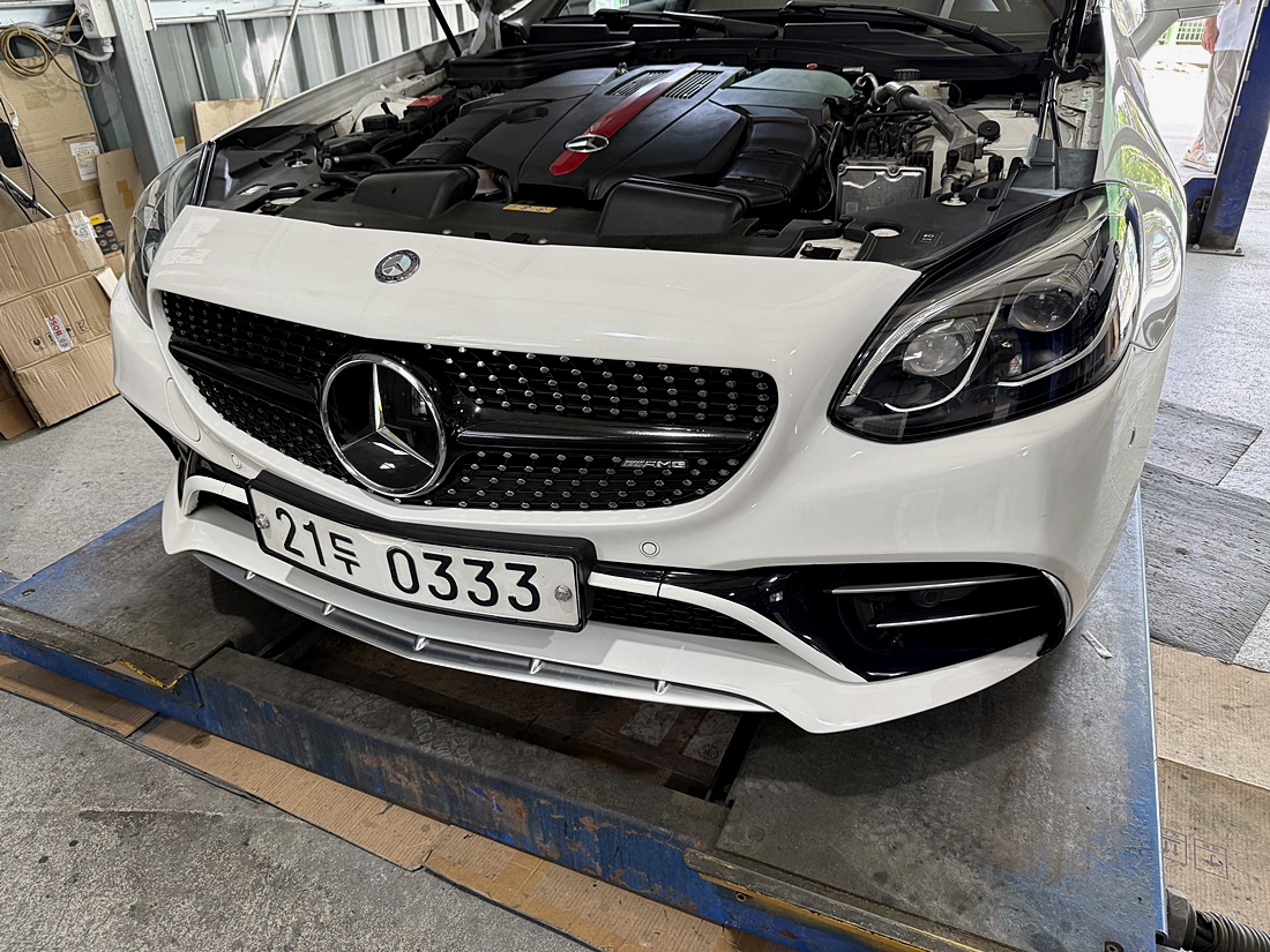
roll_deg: -1.0
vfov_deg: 56.8
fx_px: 881
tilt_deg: -29.5
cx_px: 635
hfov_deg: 71.6
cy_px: 476
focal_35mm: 24
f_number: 1.78
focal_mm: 6.76
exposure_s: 1/121
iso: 100
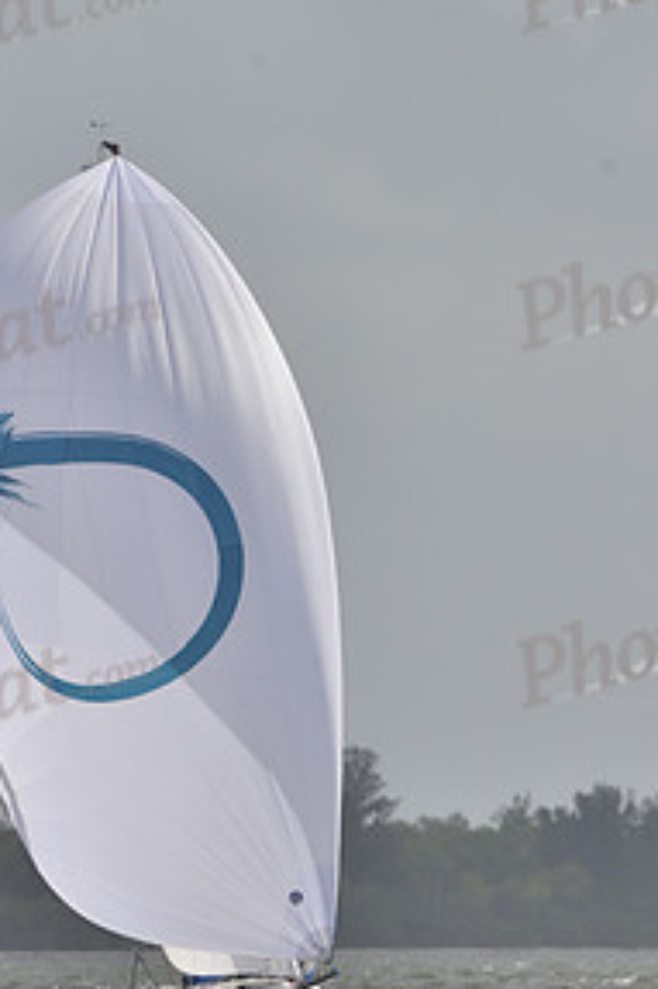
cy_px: 489
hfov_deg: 2.2
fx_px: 17210
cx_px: 339
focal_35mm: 627
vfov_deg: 3.3
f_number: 9
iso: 400
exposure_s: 1/1600
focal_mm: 310
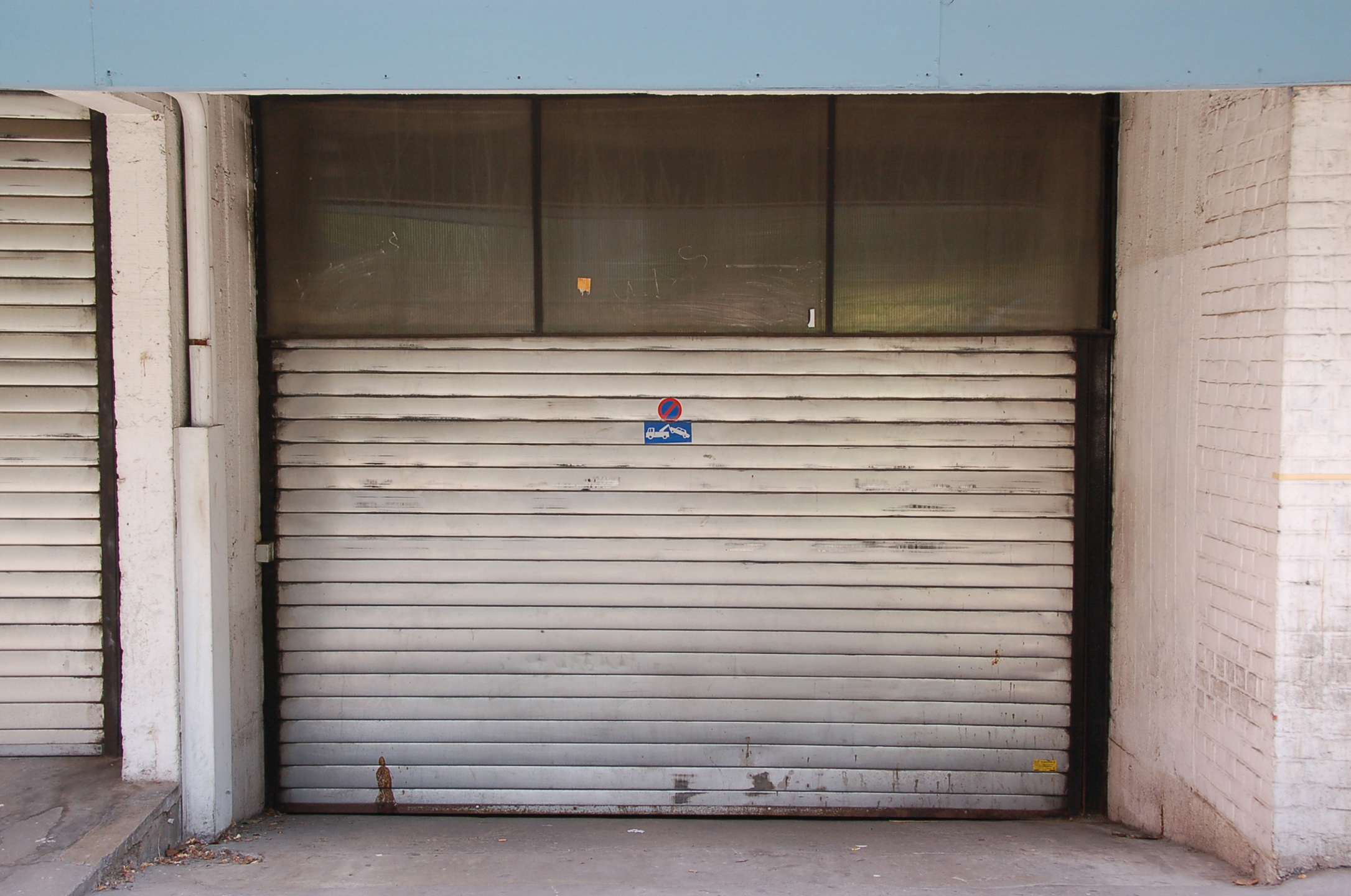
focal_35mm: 42
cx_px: 676
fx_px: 1574
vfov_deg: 31.8
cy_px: 448
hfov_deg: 46.5
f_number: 8
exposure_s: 1/80
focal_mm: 28
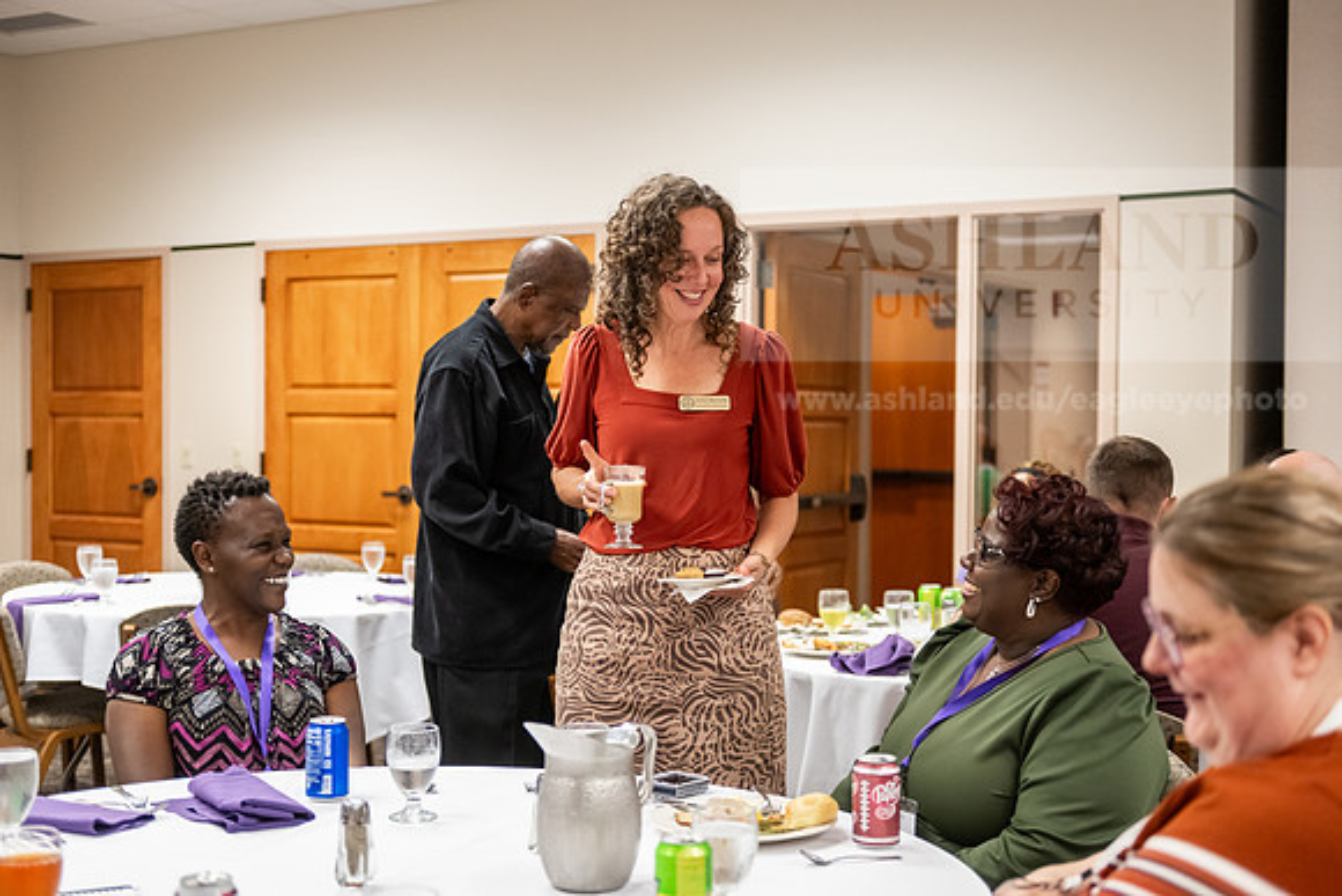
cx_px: 671
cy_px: 448
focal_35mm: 50
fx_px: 1864
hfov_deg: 39.6
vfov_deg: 27.0
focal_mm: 50
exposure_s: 1/160
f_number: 2.8
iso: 2500
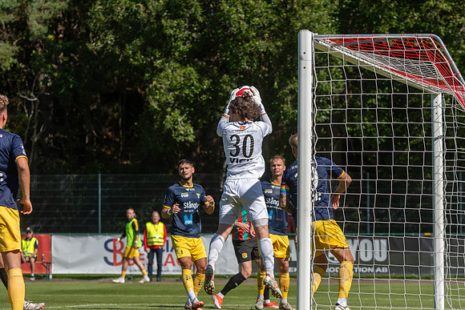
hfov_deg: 10.7
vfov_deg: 7.1
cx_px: 232
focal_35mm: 192
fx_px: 2485
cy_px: 155
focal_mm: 122
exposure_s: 1/1250
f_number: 4.5
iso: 125
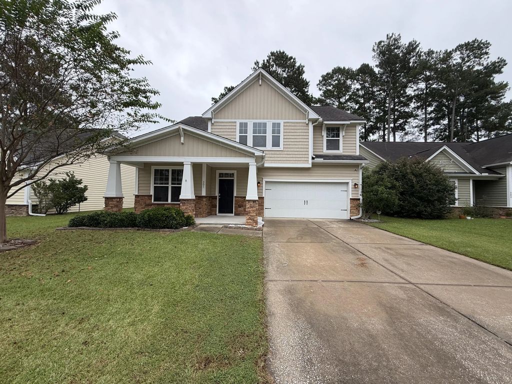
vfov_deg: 85.7
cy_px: 192
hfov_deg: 102.1
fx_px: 207
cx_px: 256
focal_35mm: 14
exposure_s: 1/214
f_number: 2.2
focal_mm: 2.22
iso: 50
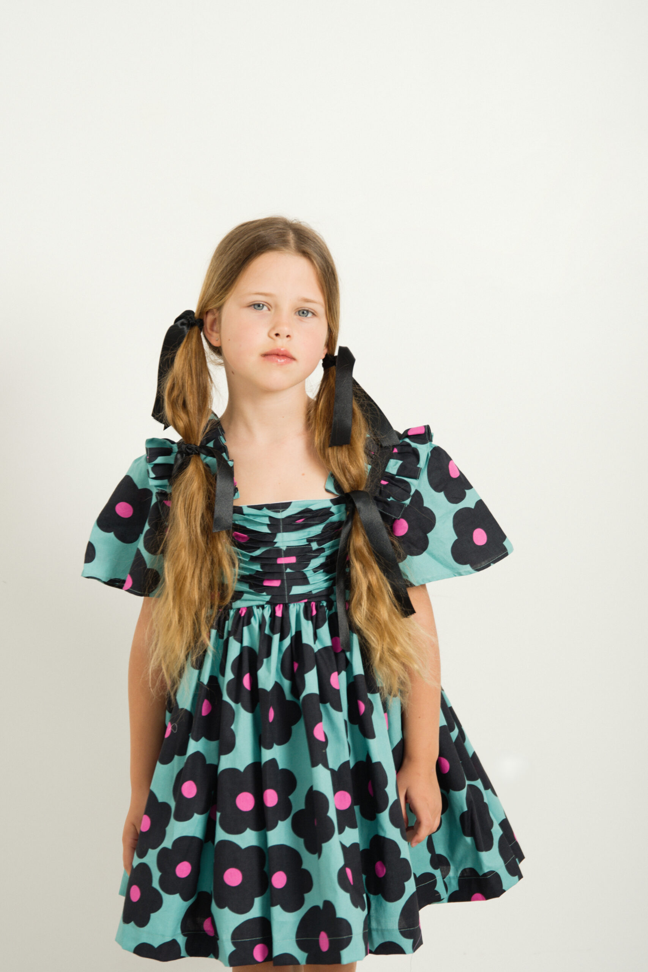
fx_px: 2227
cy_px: 486
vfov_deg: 24.6
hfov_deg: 16.6
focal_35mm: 82
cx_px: 324
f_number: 3.2
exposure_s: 1/200
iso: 100
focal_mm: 55
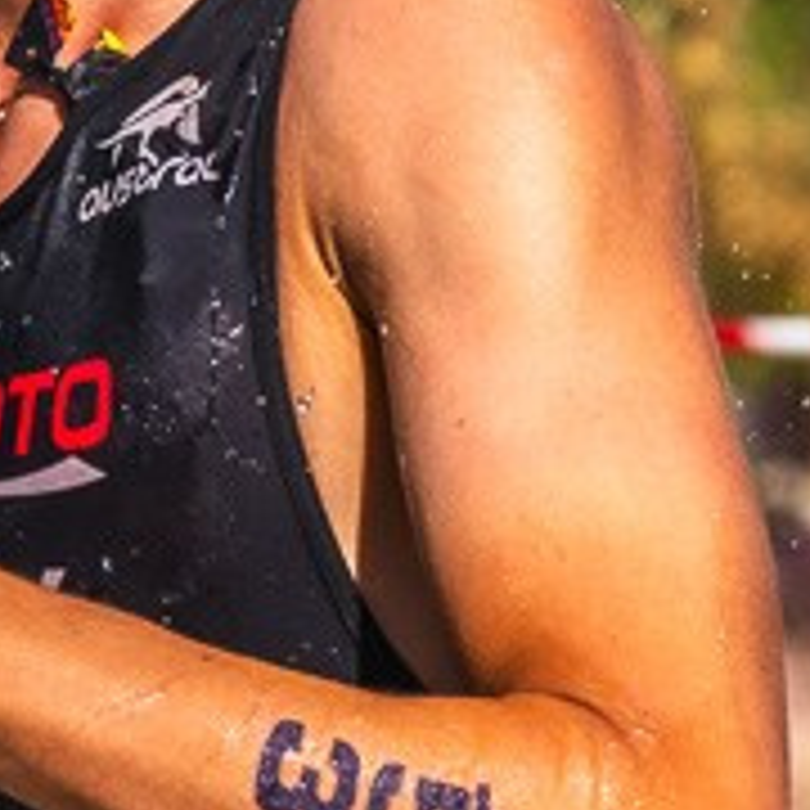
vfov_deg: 1.6
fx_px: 28803
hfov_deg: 1.6
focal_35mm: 1088
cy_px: 790
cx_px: -225
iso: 250
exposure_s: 1/2000
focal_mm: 180
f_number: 8
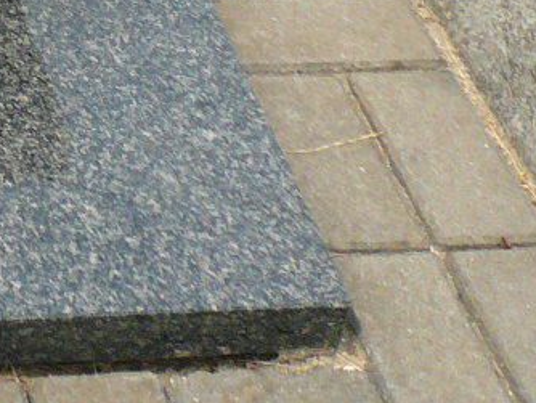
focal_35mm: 134
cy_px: -482
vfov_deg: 10.0
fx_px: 2076
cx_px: -401
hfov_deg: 13.4
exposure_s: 1/640
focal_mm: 4.6
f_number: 2.8
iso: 100
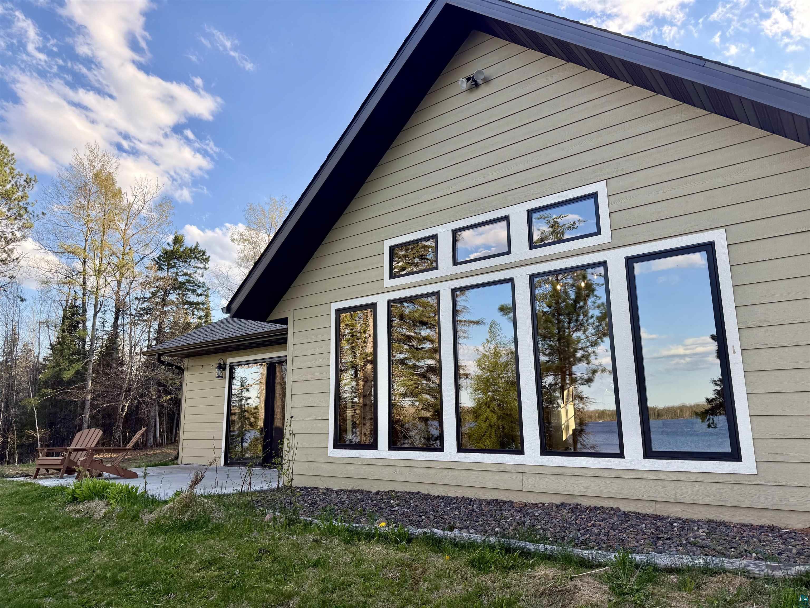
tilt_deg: +11.5
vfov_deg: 56.8
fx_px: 562
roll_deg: +1.4
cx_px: 405
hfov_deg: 71.6
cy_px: 304
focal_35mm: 24
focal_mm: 6.76
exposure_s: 1/1192
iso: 100
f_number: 1.78
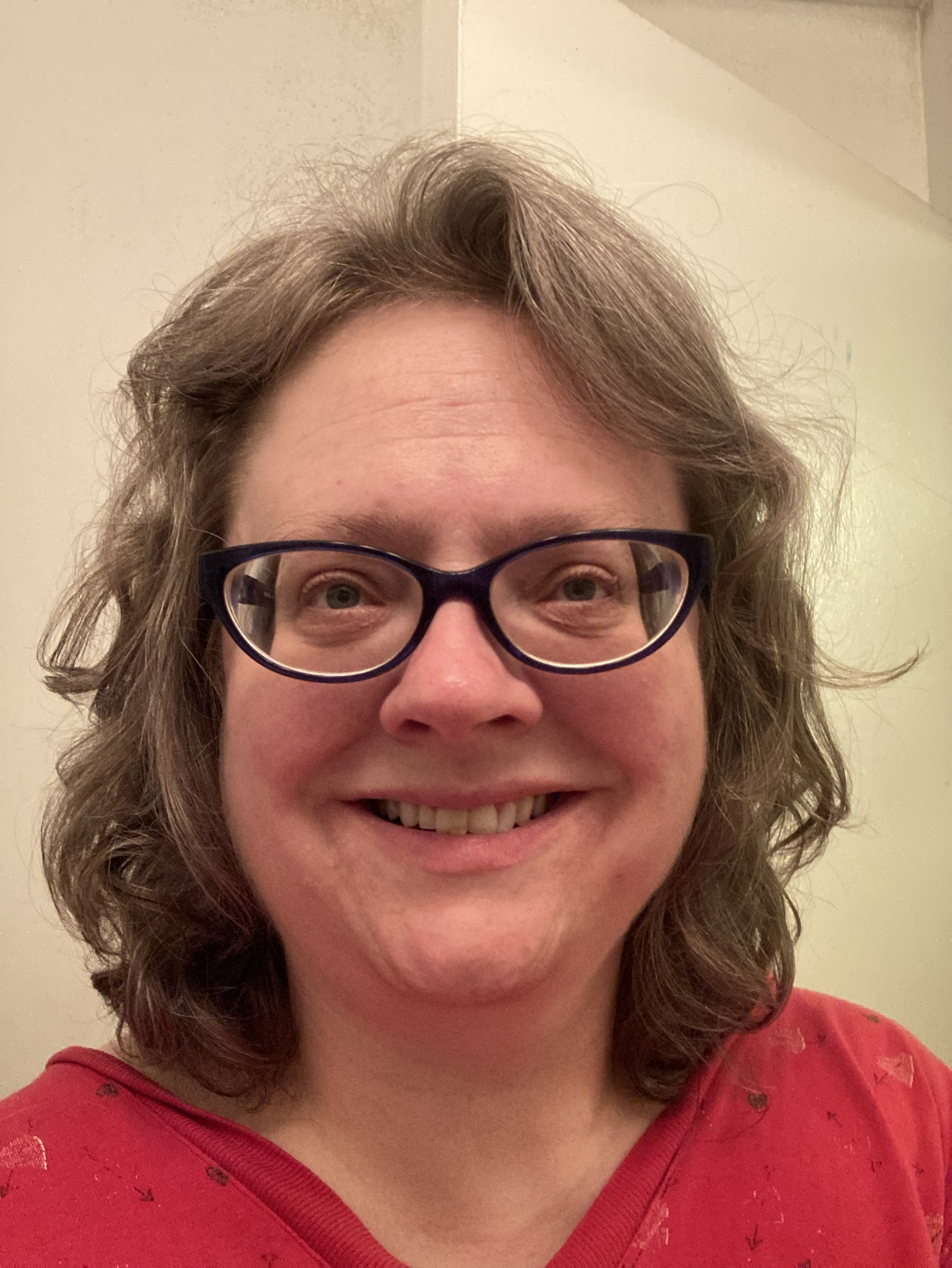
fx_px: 1172
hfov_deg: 44.2
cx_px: 476
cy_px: 634
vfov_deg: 56.8
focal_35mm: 32
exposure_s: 1/24
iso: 500
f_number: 2.2
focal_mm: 2.87
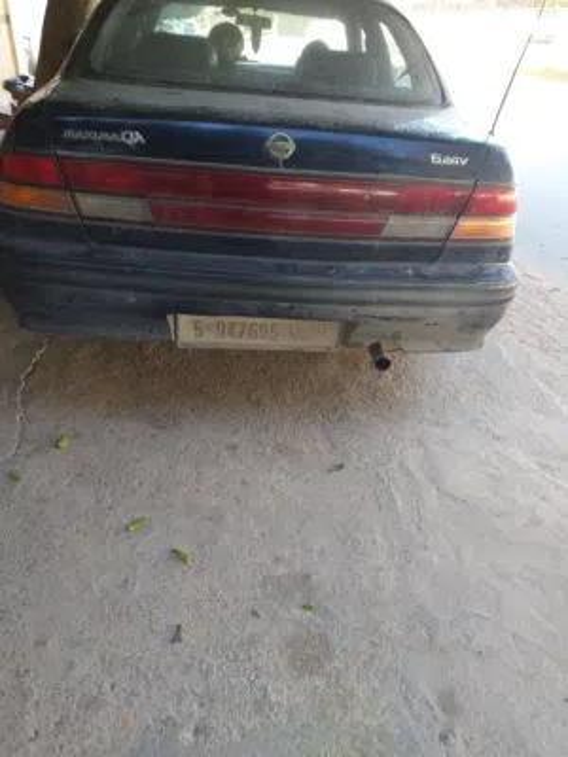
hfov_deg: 51.4
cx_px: 284
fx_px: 591
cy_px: 378
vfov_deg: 65.3
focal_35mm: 27
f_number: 1.9
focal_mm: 3.6
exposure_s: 1/100
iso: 40
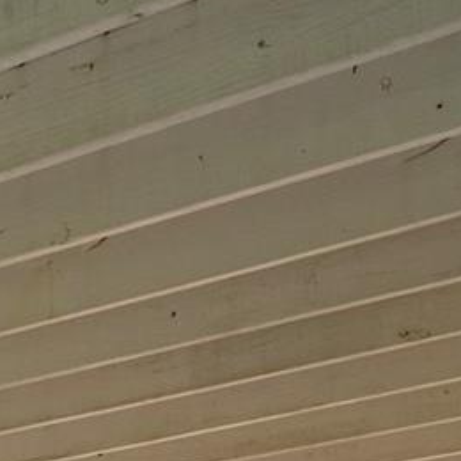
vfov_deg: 13.9
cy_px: 910
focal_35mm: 107
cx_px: -713
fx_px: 1612
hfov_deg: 12.2
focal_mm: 16
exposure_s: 1/160
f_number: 11
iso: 125
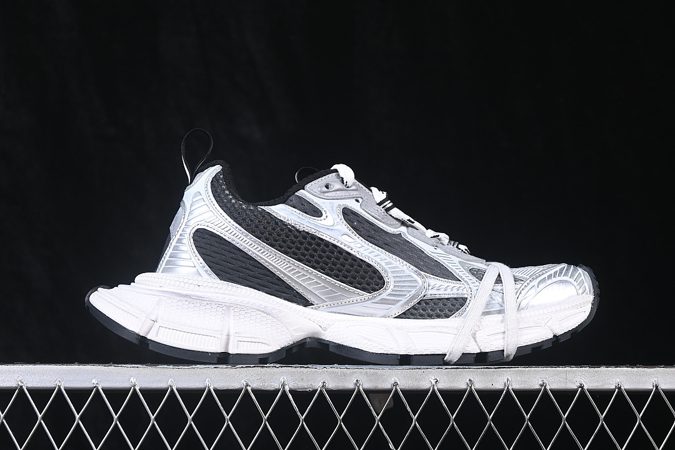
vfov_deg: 18.2
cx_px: 338
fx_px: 1406
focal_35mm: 75
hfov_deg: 27.0
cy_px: 225
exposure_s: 1/60
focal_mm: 50
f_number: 6.3
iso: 160
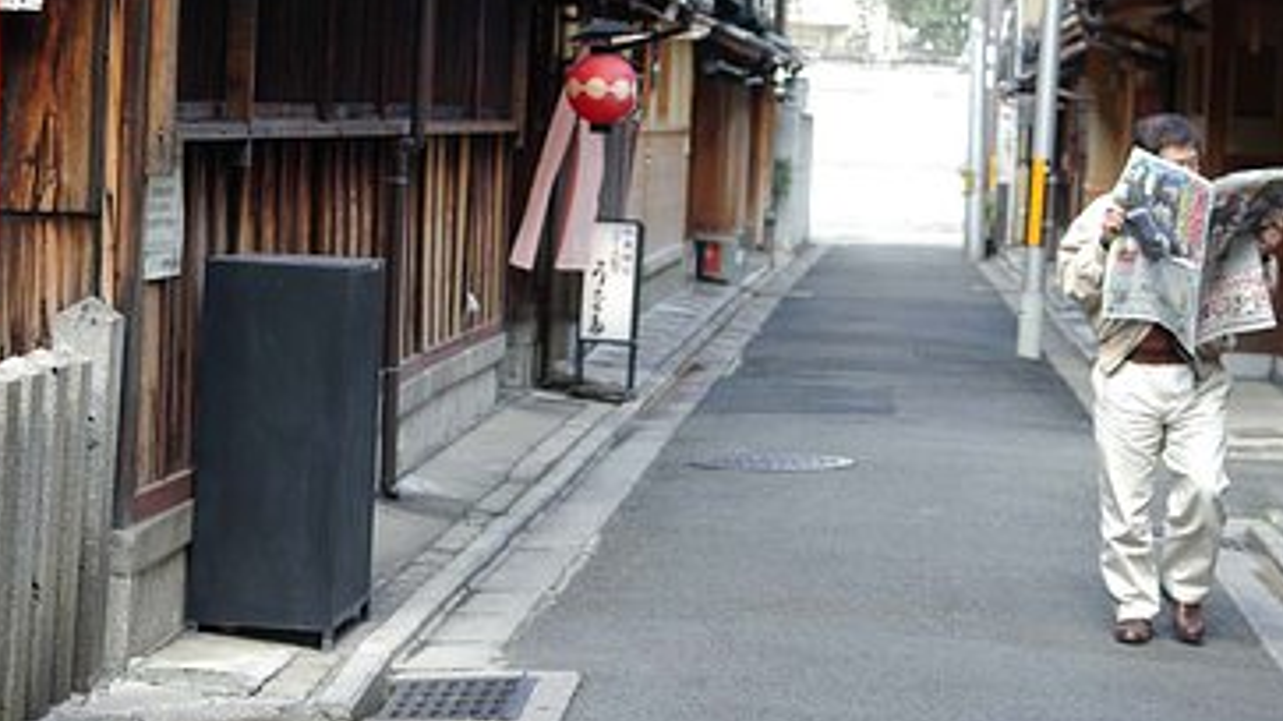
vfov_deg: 10.9
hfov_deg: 19.3
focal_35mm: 111
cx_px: 509
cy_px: 170
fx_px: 3775
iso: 200
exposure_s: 1/125
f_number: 4
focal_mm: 50
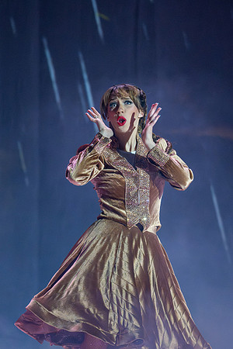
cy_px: 179
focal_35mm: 176
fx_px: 1713
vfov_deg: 11.6
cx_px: 101
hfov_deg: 7.8
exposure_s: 1/1000
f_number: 2.8
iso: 8000
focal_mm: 115
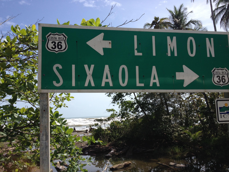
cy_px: 86
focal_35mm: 35
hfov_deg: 52.6
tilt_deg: +3.3
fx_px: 232
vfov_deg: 40.7
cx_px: 114
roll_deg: +1.9
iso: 50
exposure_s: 1/1972
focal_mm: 4.28
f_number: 2.4
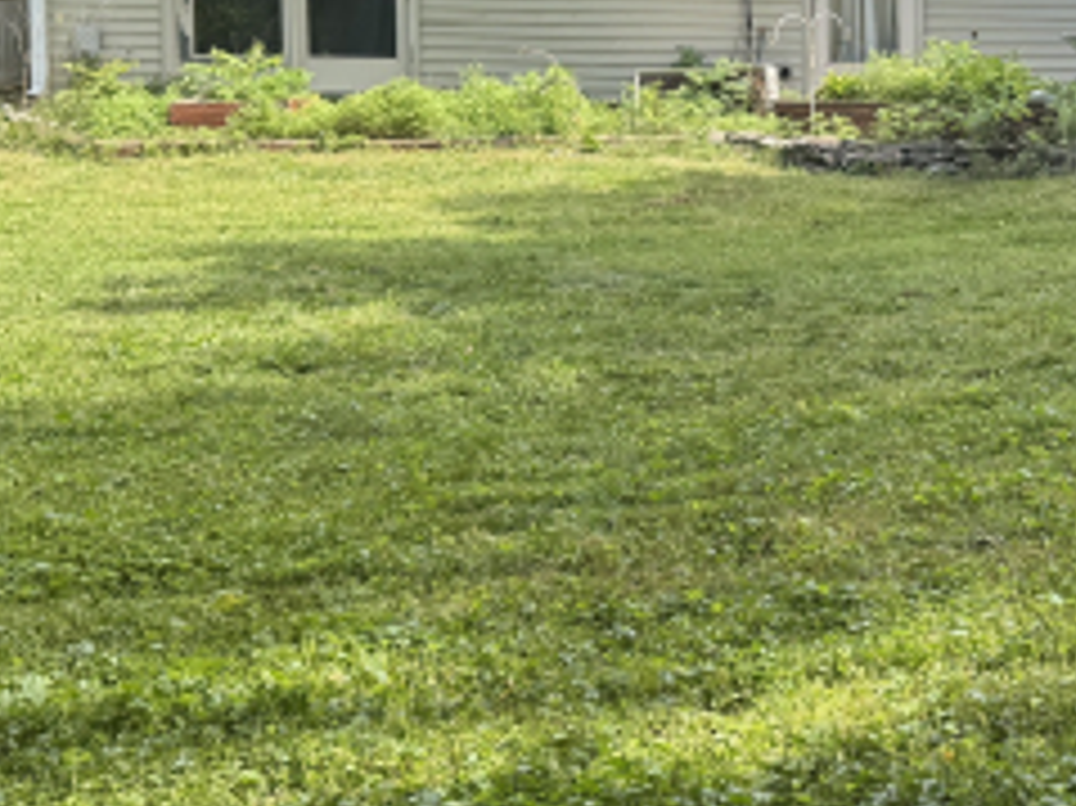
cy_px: 270
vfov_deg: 21.8
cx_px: 1083
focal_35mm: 67
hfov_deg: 27.3
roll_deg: -0.5
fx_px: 2082
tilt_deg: -5.7
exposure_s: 1/853
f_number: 1.78
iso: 80
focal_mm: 6.76
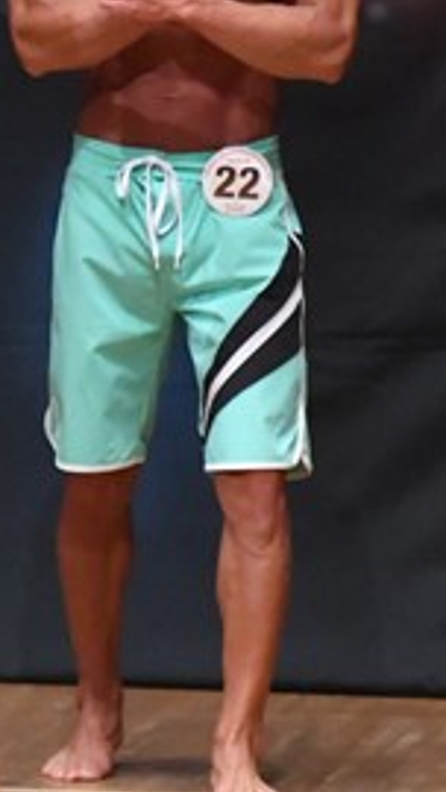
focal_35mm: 901
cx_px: -330
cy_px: 235
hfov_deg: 1.3
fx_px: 18931
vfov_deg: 2.4
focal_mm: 200
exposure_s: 1/400
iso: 8000
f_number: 5.6
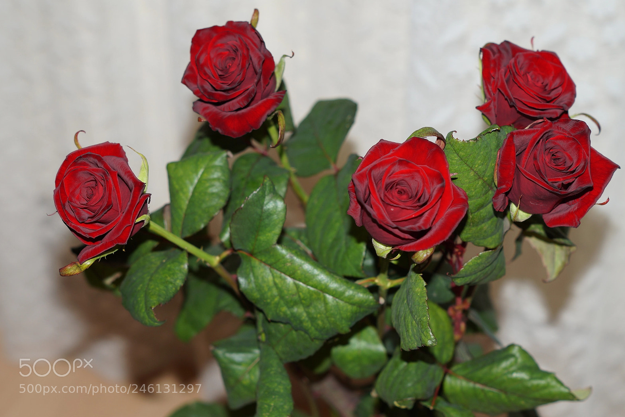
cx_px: 311
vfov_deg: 17.9
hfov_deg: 26.7
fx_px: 1319
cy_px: 209
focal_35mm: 76
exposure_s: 1/60
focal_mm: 50
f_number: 3.5
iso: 100
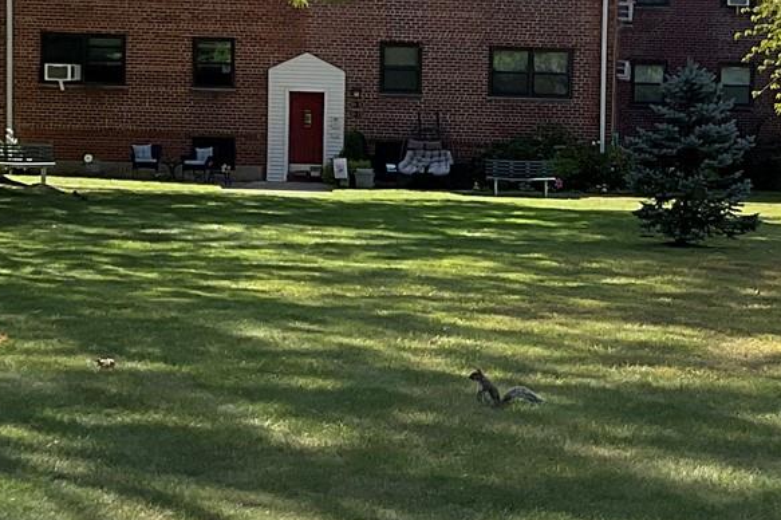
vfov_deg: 12.9
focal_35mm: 106
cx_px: 686
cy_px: 232
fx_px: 2298
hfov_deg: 19.0
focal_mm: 3
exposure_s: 1/770
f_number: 1.8
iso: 16
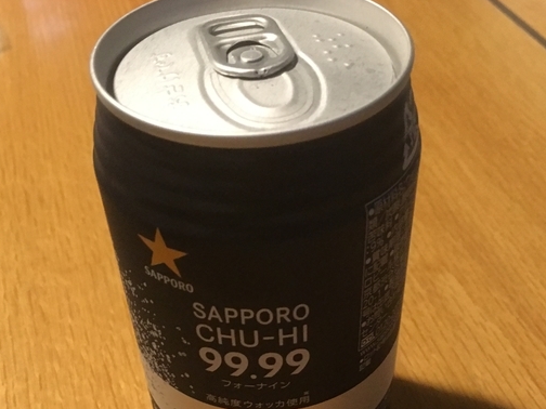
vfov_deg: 31.0
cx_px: 276
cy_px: 305
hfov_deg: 41.2
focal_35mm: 46
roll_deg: +1.5
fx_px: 726
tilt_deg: -44.7
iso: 64
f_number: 2.2
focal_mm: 4.15
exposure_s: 1/4
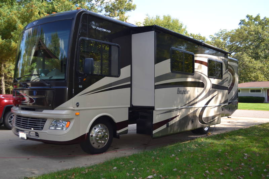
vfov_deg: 40.0
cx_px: 134
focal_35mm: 33
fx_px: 247
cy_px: 90
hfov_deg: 57.2
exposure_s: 1/200
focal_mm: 22
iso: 100
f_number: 4.5
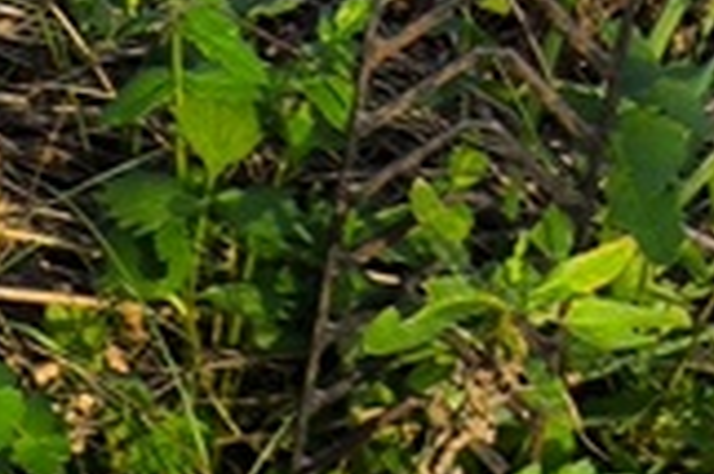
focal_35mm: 258
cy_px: 275
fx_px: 5112
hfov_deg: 7.5
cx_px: -916
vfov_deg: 5.3
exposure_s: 1/411
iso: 50
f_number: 1.7
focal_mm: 4.71
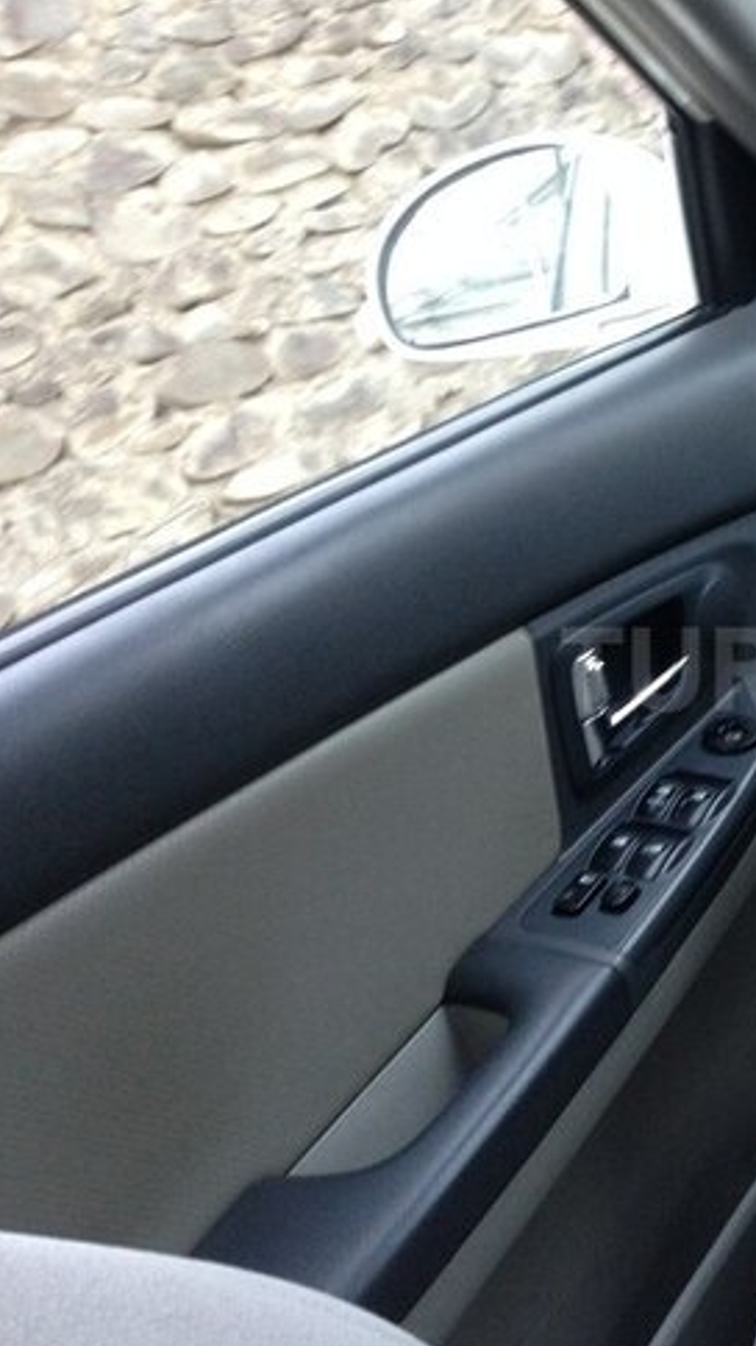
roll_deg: +14.2
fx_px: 1747
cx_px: 845
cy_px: 669
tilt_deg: -24.5
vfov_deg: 42.1
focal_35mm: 49
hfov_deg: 22.9
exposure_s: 1/20
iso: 160
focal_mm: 4.12
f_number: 2.4
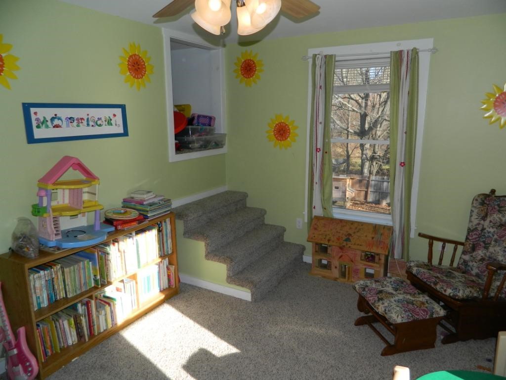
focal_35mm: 25
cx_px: 253
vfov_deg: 54.9
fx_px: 365
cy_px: 190
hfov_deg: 69.4
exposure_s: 1/125
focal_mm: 4.5
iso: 80
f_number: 3.1
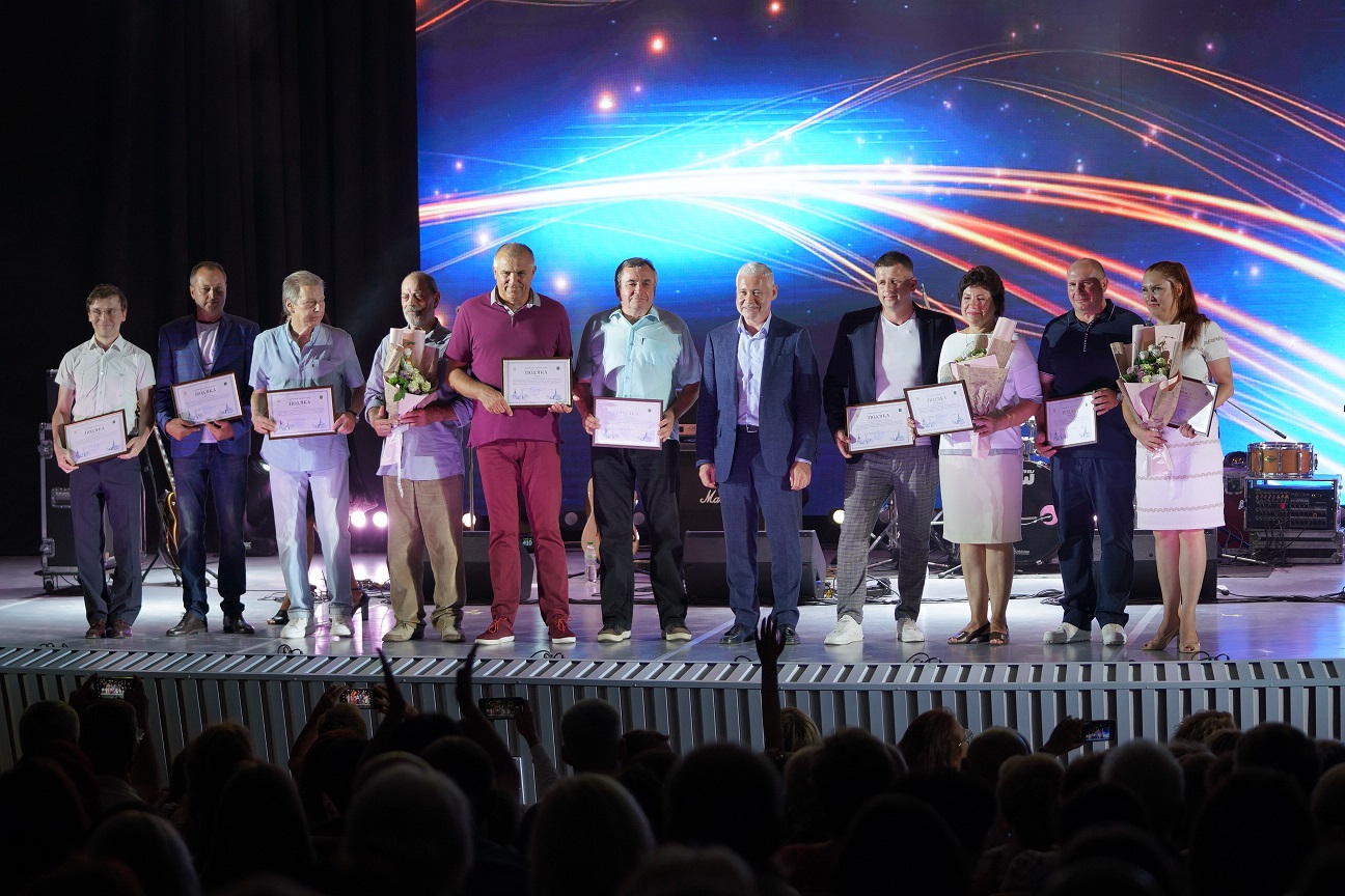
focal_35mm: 105
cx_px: 672
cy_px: 448
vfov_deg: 13.0
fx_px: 3923
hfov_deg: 19.5
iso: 640
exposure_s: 1/320
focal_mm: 70
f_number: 2.8
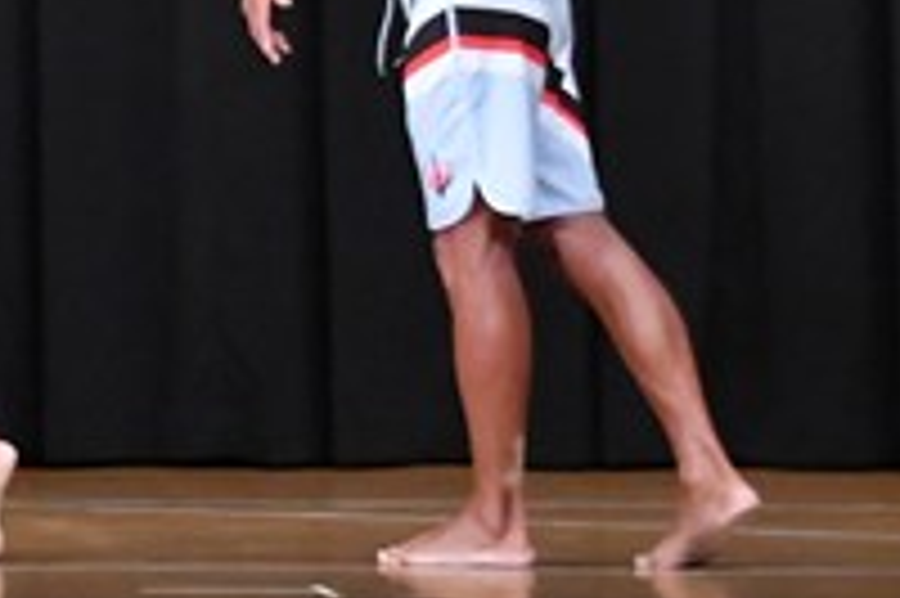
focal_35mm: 477
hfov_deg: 4.3
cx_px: -799
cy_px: -99
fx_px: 11915
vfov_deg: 2.9
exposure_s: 1/400
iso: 8000
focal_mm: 82
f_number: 5.6
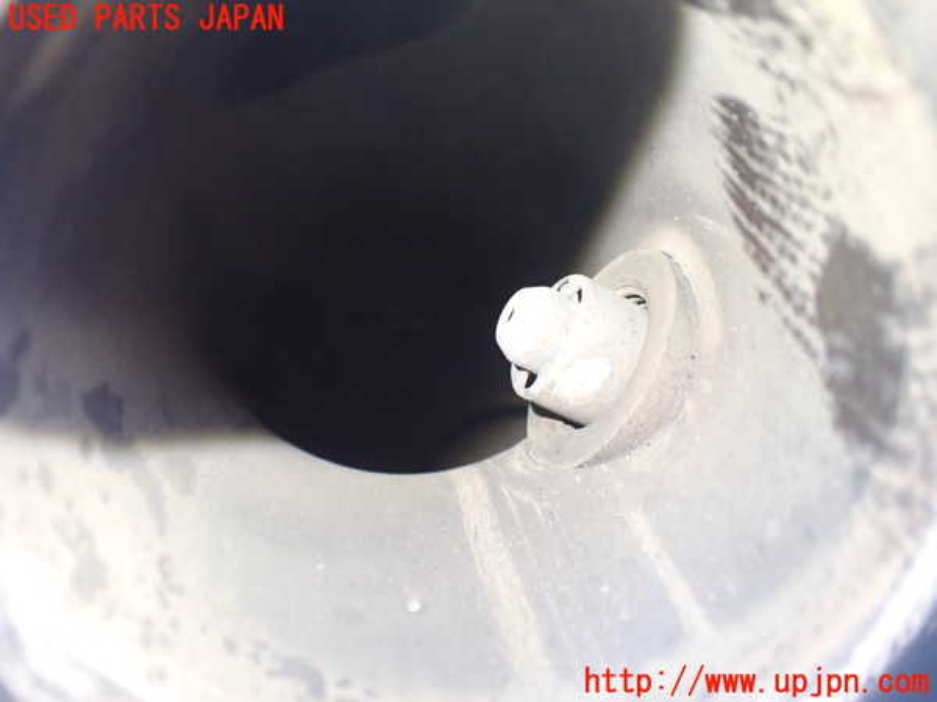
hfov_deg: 60.0
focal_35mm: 30
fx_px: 812
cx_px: 468
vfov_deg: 46.8
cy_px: 351
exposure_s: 1/30
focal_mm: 5.4
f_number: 2.3
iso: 1000
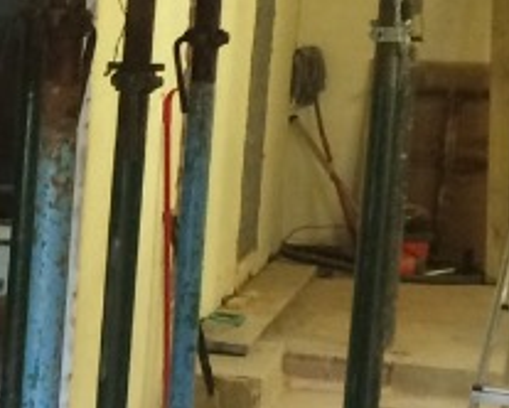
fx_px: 2473
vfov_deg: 9.4
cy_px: 339
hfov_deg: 10.6
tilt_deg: -7.5
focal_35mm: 164
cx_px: -573
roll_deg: +0.2
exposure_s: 1/33
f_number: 2.2
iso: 250
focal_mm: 4.15
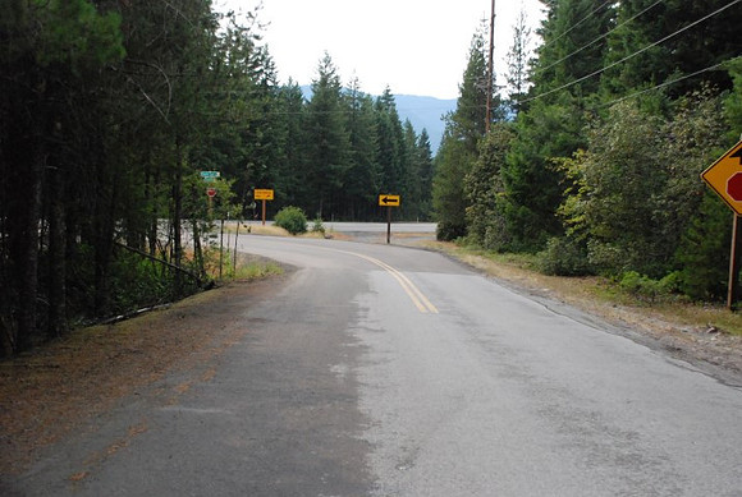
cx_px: 371
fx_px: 867
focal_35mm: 42
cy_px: 248
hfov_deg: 46.3
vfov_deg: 32.0
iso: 1600
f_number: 4
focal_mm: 28
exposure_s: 1/4000
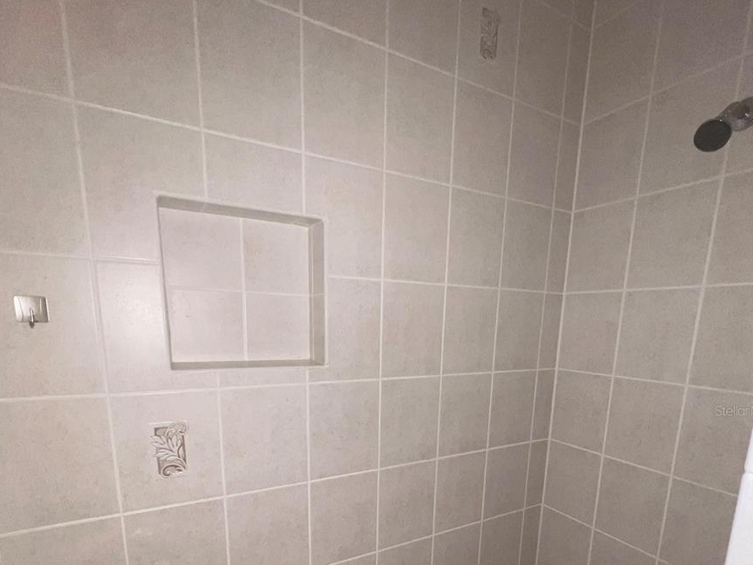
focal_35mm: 18
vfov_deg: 67.9
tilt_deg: -11.8
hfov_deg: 87.7
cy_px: 410
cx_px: 386
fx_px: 391
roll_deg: -1.2
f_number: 1.8
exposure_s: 1/66
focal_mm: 1.57
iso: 64
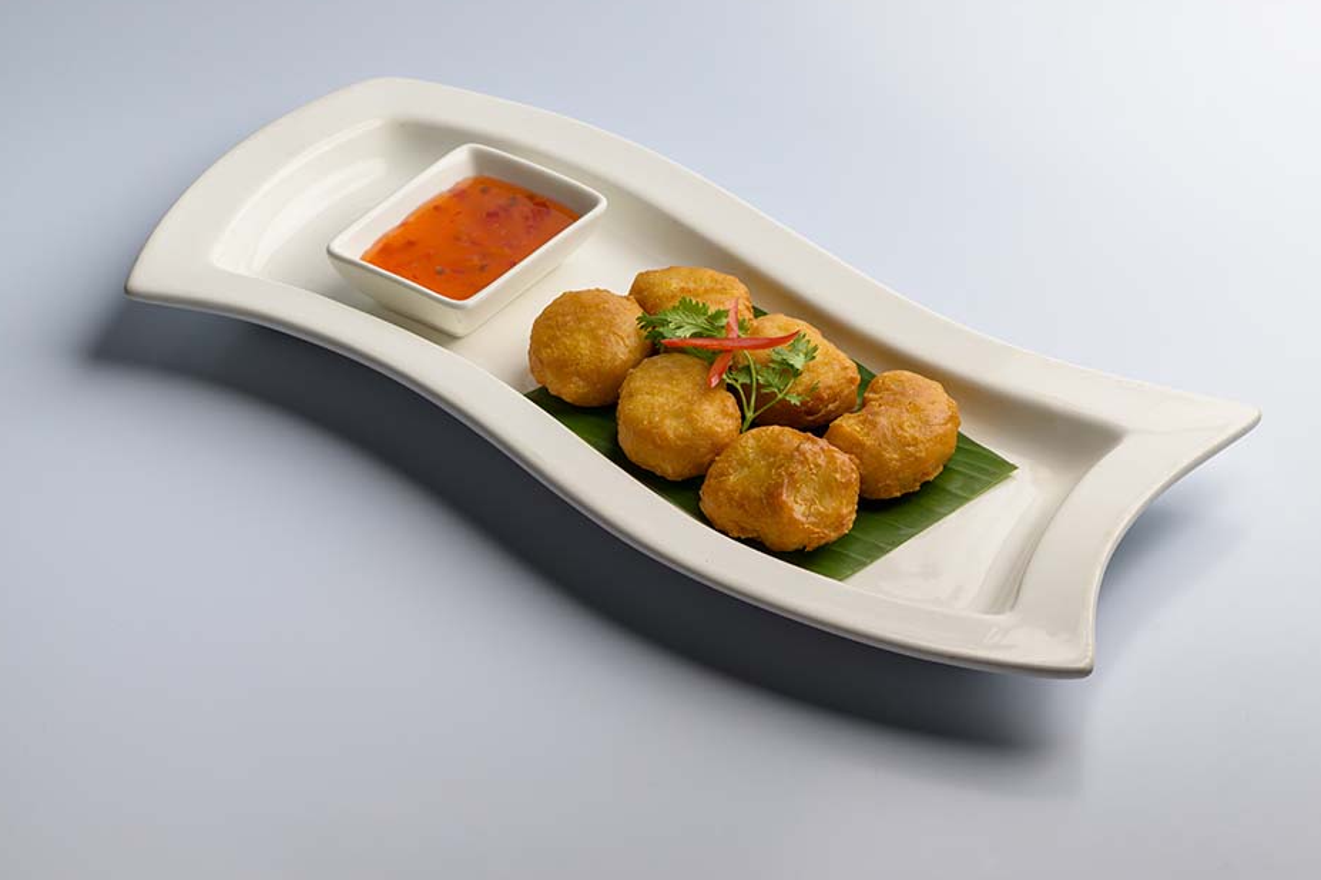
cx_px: 670
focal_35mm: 88
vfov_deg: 15.5
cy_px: 437
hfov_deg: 23.1
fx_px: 3229
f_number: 8.5
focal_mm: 85
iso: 80
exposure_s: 1/200
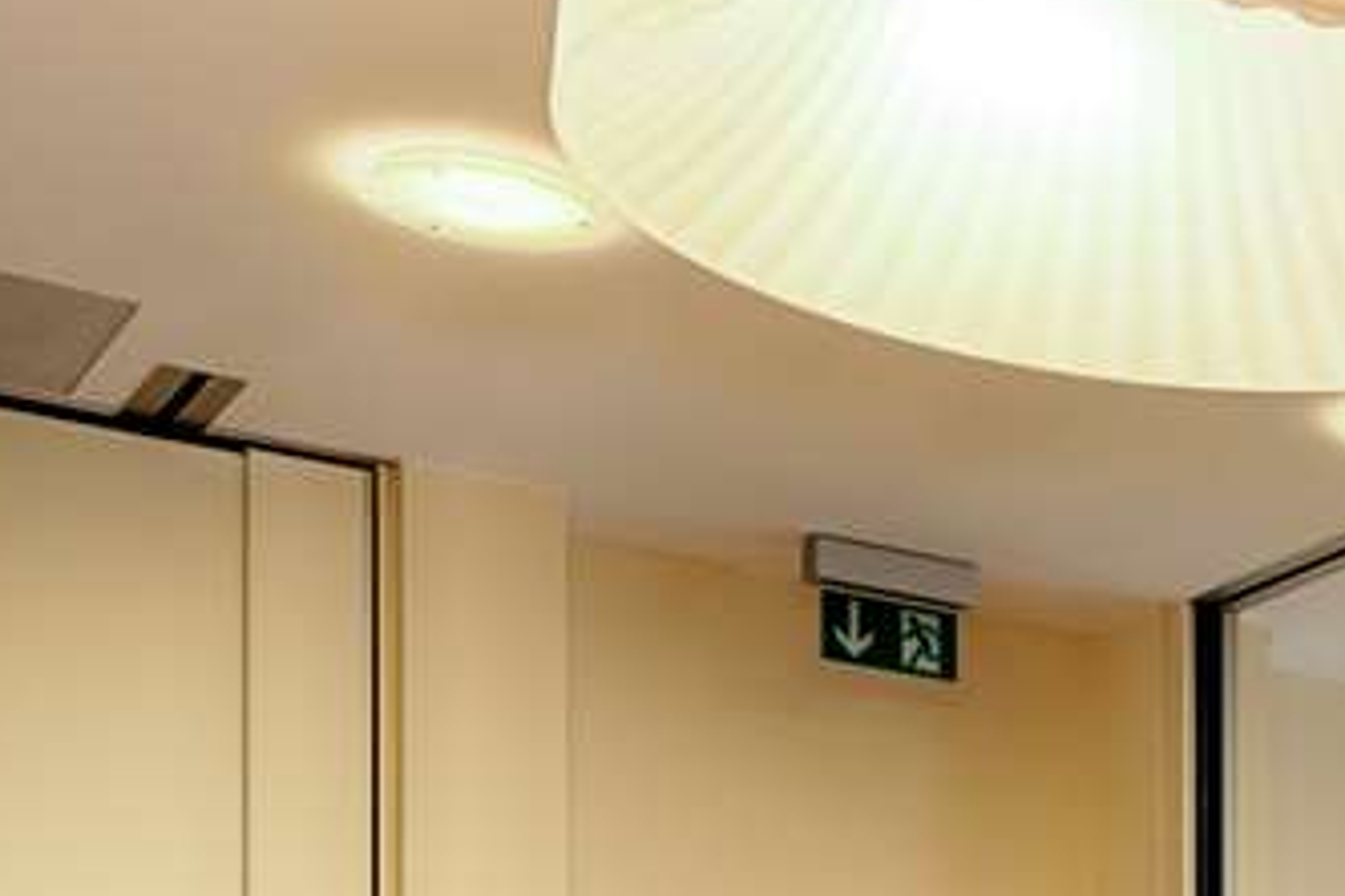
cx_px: 2199
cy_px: 1435
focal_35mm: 83
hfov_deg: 19.9
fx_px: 3110
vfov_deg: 14.9
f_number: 8
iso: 100
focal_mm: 18.5
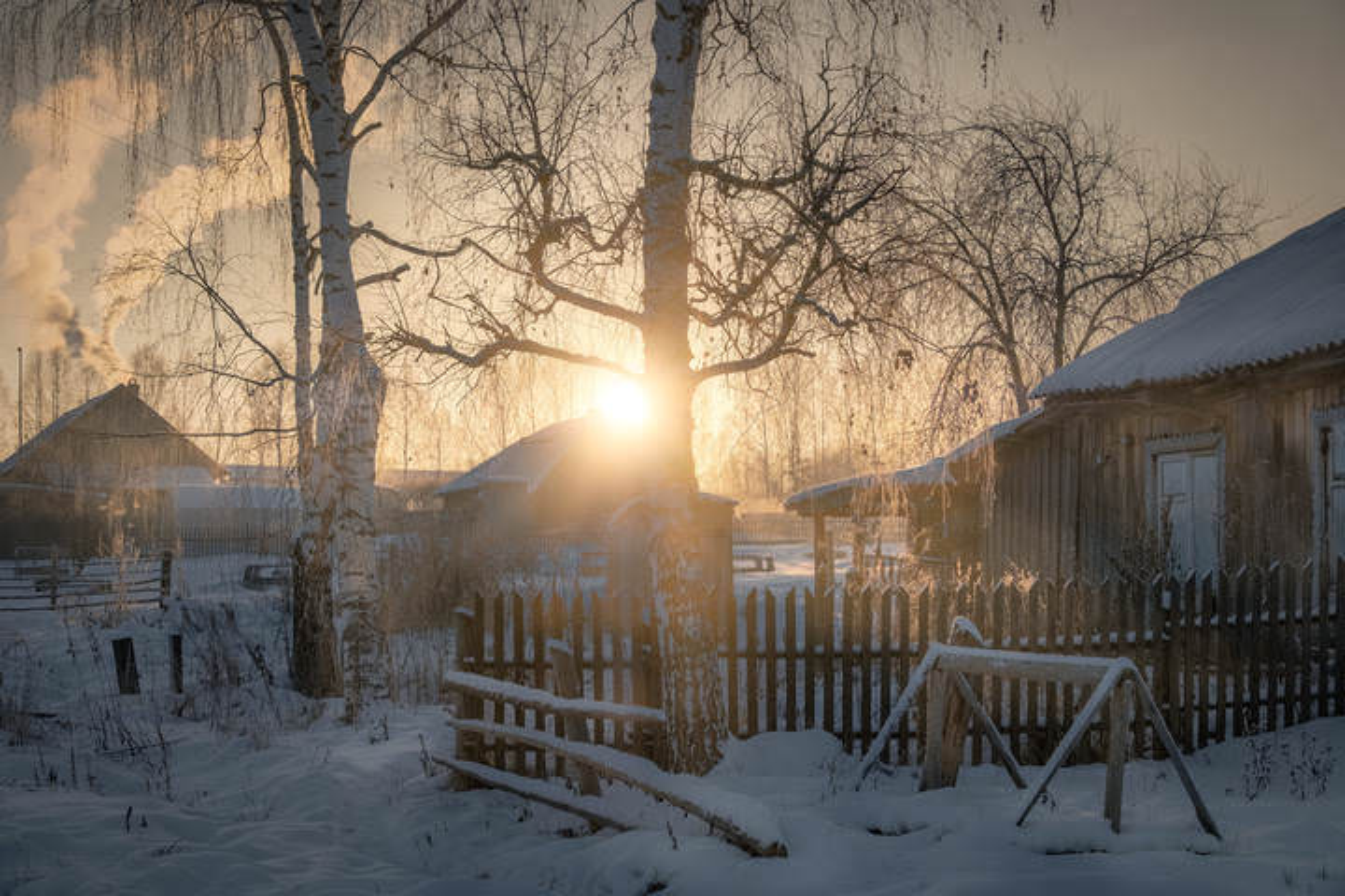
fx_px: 2951
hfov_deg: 25.7
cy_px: 448
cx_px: 672
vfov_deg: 17.3
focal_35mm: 79
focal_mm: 52.4
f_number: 11
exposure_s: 1/850
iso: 800
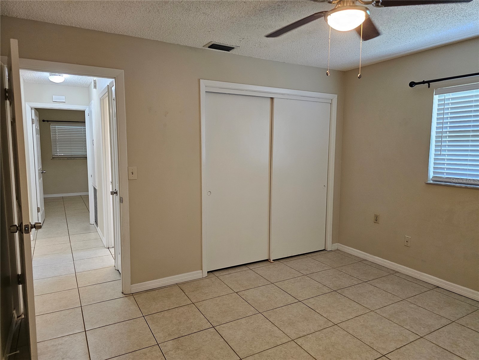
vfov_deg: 58.9
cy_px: 180
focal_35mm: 23
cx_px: 240
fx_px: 318
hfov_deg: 73.9
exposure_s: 1/120
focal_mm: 6.3
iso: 640
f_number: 1.7
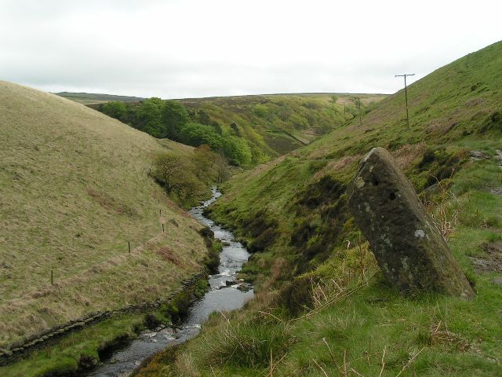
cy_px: 188
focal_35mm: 38
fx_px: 551
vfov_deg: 37.7
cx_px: 251
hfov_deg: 49.0
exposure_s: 1/250
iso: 50
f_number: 5.6
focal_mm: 5.8
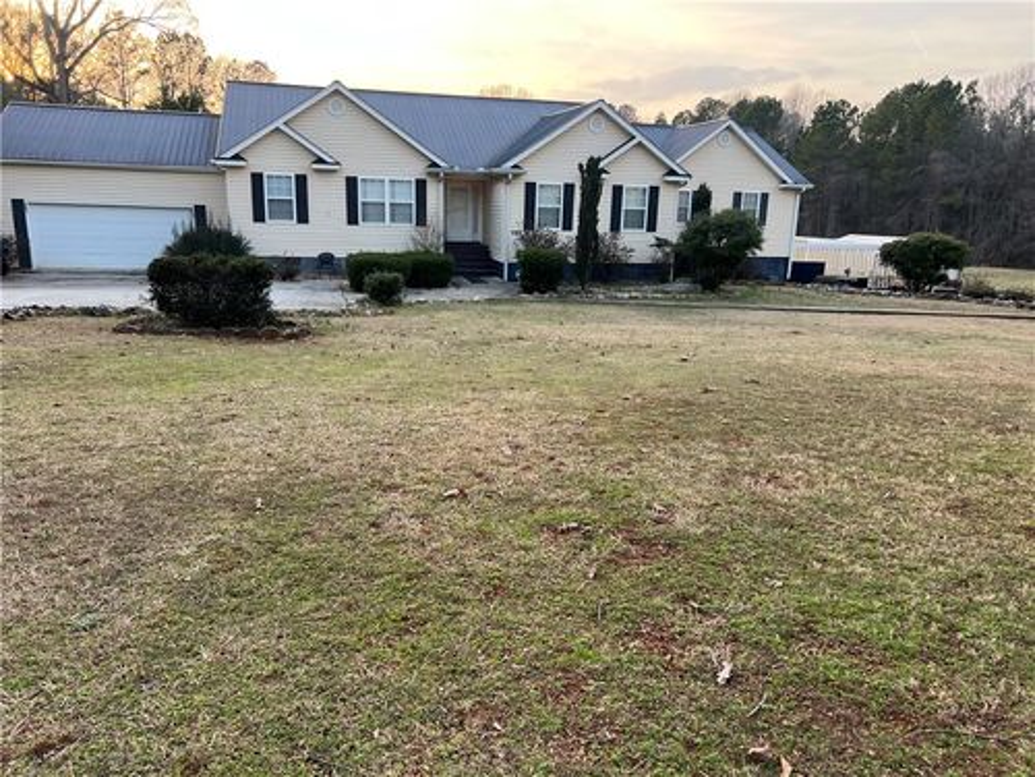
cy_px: 388
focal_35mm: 26
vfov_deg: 53.1
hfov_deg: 67.3
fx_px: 777
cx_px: 518
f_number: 1.5
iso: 50
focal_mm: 5.7
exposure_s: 1/176
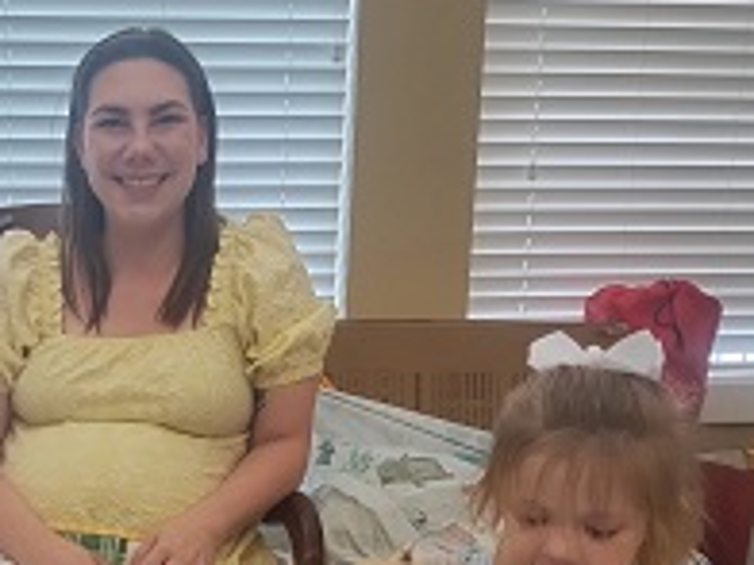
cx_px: 138
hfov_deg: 39.4
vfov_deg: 30.7
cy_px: 461
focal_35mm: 46
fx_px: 1002
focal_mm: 4.71
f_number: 1.7
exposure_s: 1/120
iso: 148
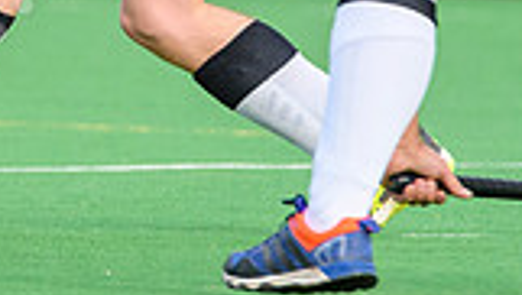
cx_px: -478
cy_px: -202
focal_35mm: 1502
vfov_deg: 0.8
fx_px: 20814
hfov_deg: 1.4
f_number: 4
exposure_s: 1/2000
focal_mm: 200
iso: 720
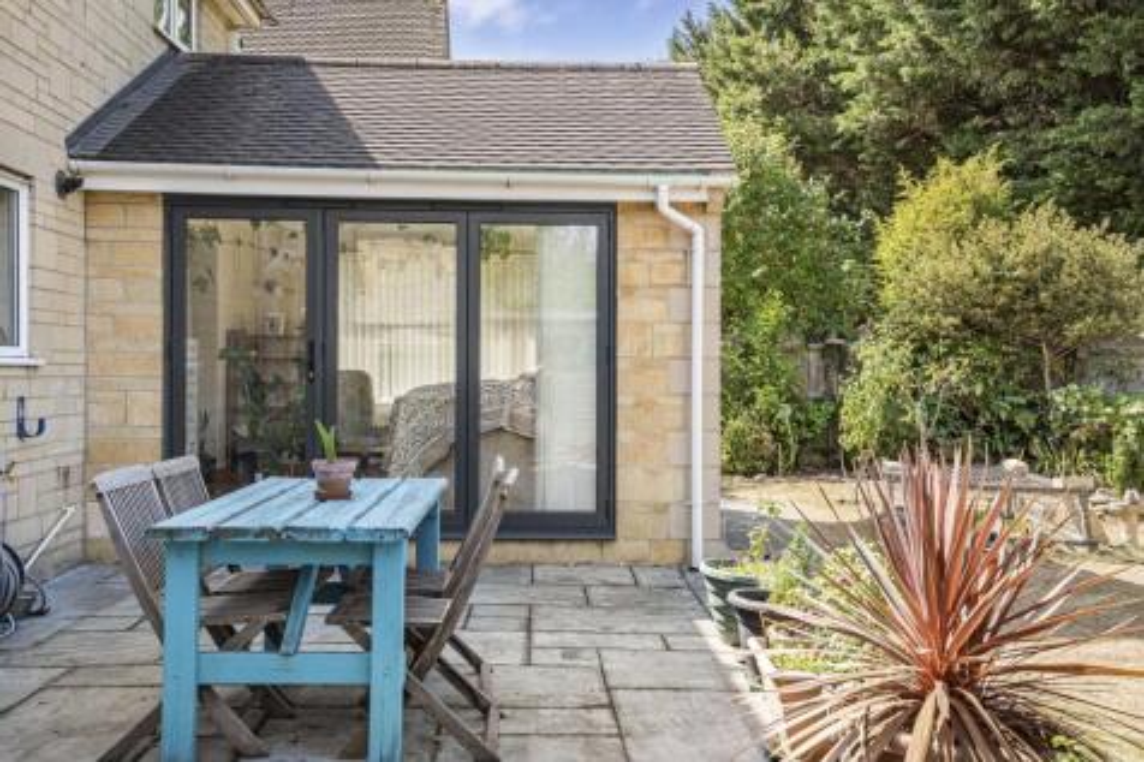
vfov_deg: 37.8
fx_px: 1112
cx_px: 572
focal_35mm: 35
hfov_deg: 54.5
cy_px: 381
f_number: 9
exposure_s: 1/250
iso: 400
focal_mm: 35
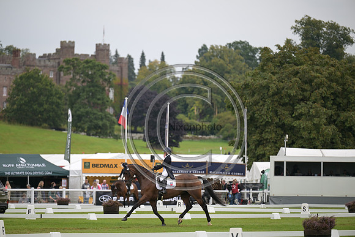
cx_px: 178
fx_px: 1973
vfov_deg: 6.9
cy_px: 118
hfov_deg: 10.3
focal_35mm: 200
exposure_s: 1/1250
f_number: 3.2
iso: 220
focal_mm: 200
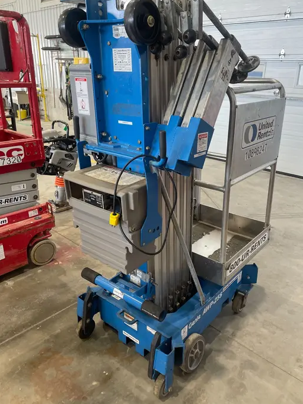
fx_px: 327
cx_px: 162
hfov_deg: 49.7
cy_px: 197
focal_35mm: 28
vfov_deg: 63.4
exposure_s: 1/112
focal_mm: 4.2
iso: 125
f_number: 1.6
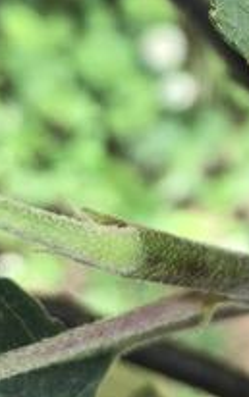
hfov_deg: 11.8
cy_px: -37
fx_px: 1095
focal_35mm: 101
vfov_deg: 19.7
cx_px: 468
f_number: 1.8
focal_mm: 3.99
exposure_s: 1/273
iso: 20
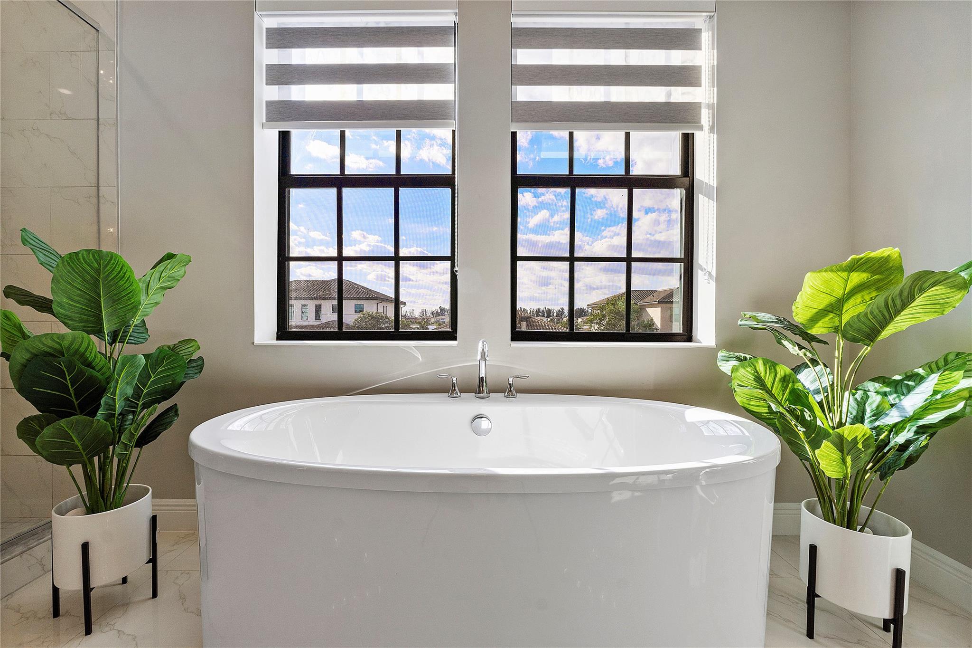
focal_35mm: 15
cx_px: 486
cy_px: 324
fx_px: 405
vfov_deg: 77.3
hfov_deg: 100.4
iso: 160
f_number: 11
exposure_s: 1/80
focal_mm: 10
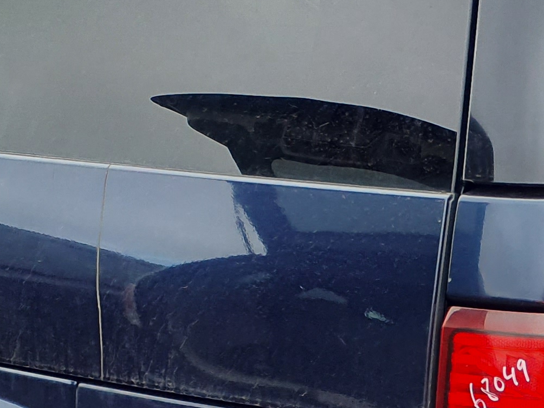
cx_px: 538
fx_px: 1744
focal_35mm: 111
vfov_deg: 13.2
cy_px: 406
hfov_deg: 17.3
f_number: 1.9
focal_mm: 3.58
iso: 40
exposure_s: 1/582
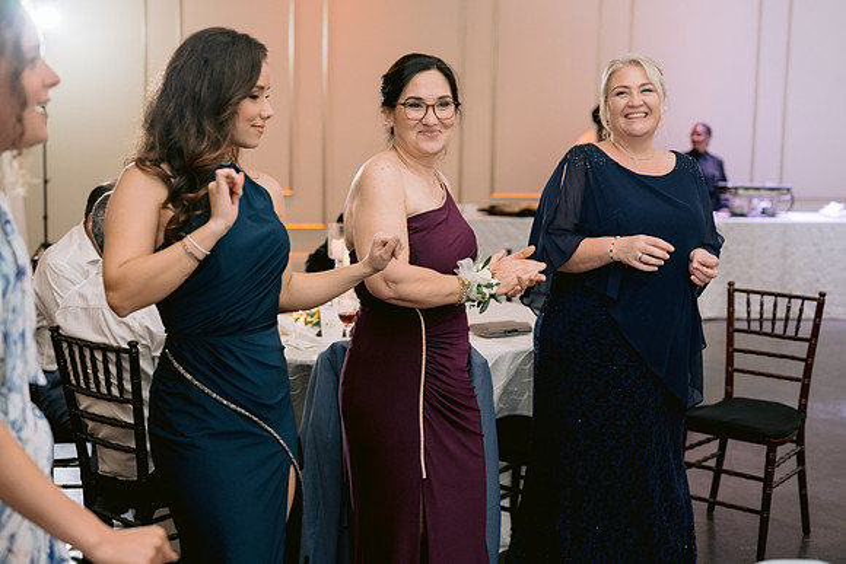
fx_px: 1175
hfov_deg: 39.6
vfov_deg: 27.0
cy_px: 282
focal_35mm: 50
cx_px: 423
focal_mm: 50
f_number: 2.8
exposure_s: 1/125
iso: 1250
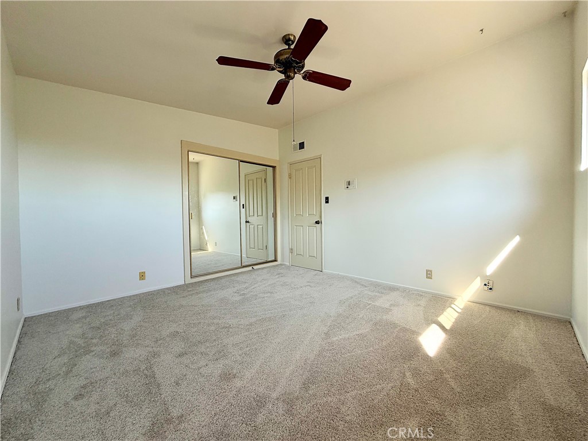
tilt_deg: -2.0
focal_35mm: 14
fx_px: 238
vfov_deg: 85.7
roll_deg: +0.8
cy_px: 220
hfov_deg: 102.1
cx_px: 294
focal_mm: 2.22
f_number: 2.2
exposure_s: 1/121
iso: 50
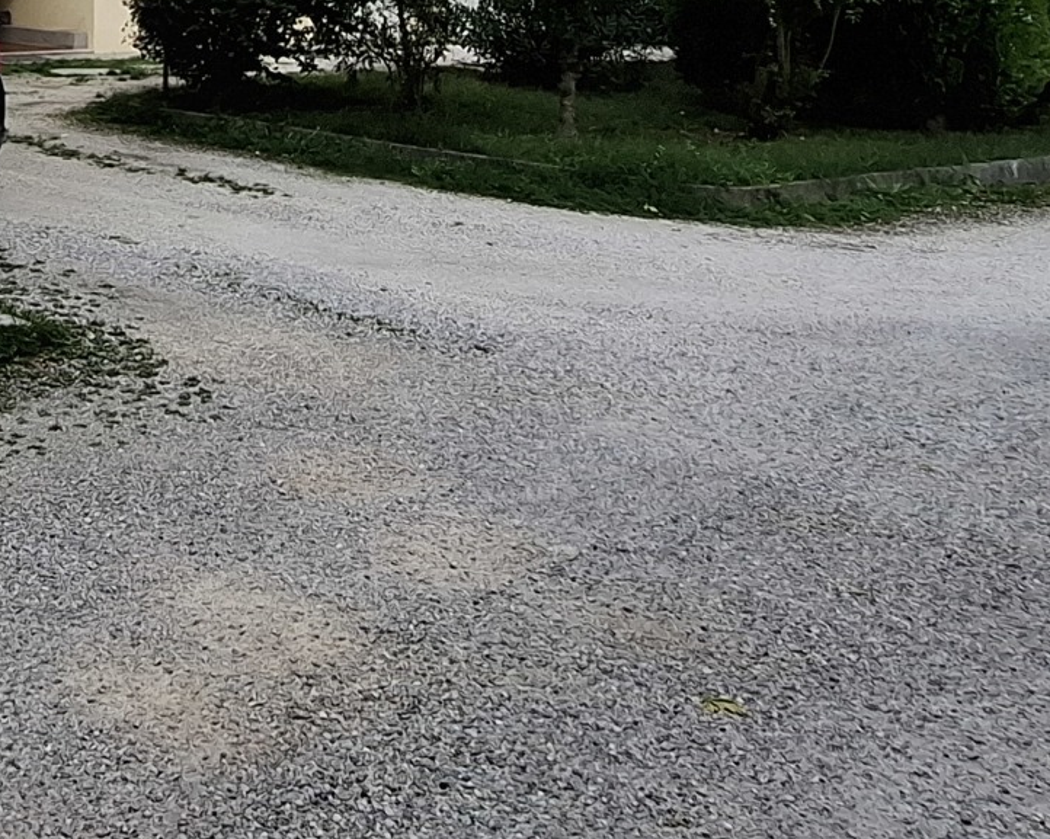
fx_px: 1398
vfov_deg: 28.9
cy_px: -173
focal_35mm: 45
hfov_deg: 36.5
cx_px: -31
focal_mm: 1.74
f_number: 2.2
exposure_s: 1/759
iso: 40
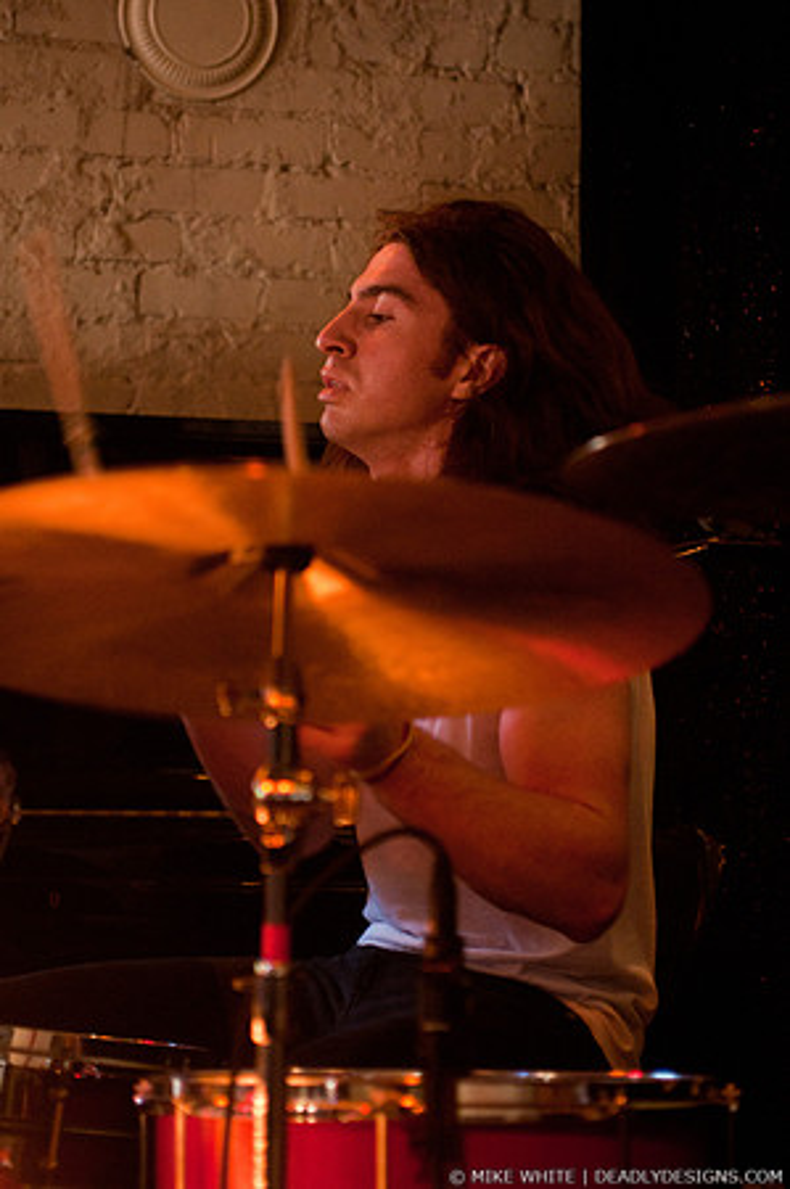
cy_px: 594
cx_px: 395
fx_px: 3464
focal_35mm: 105
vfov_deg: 19.5
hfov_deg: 13.0
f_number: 2.8
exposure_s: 1/80
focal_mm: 70
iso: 1000
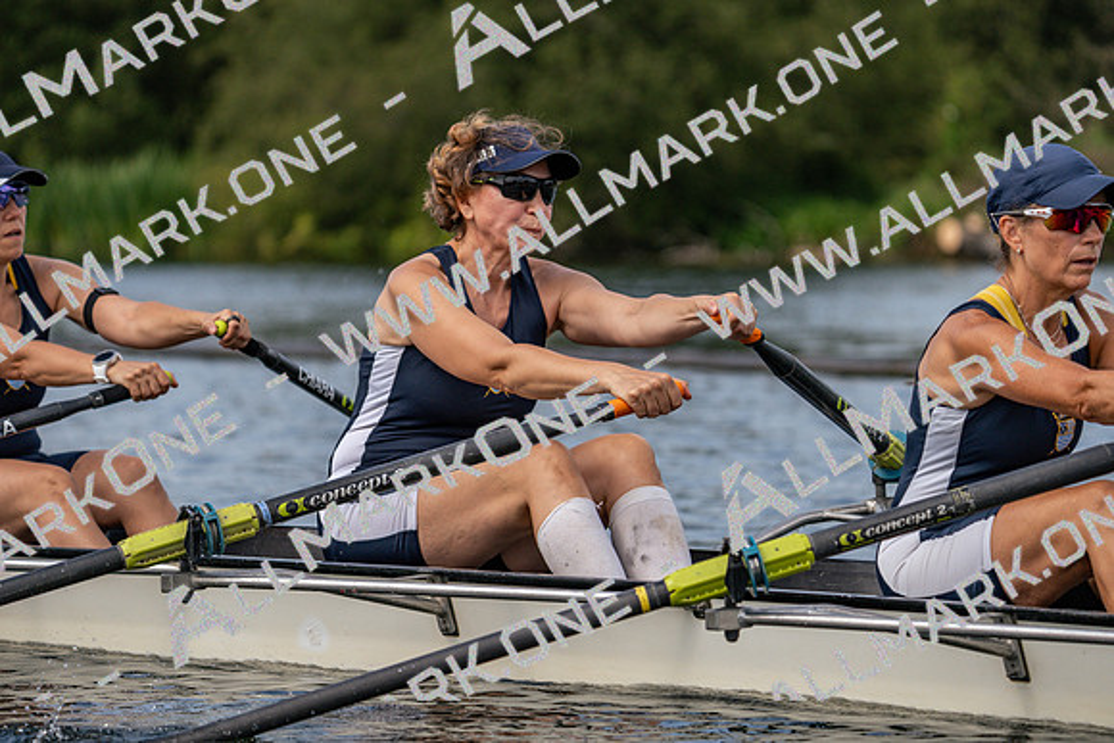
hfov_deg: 8.6
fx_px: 7397
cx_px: 557
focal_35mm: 239
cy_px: 372
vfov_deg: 5.8
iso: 320
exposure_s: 1/1600
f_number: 5.6
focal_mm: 239
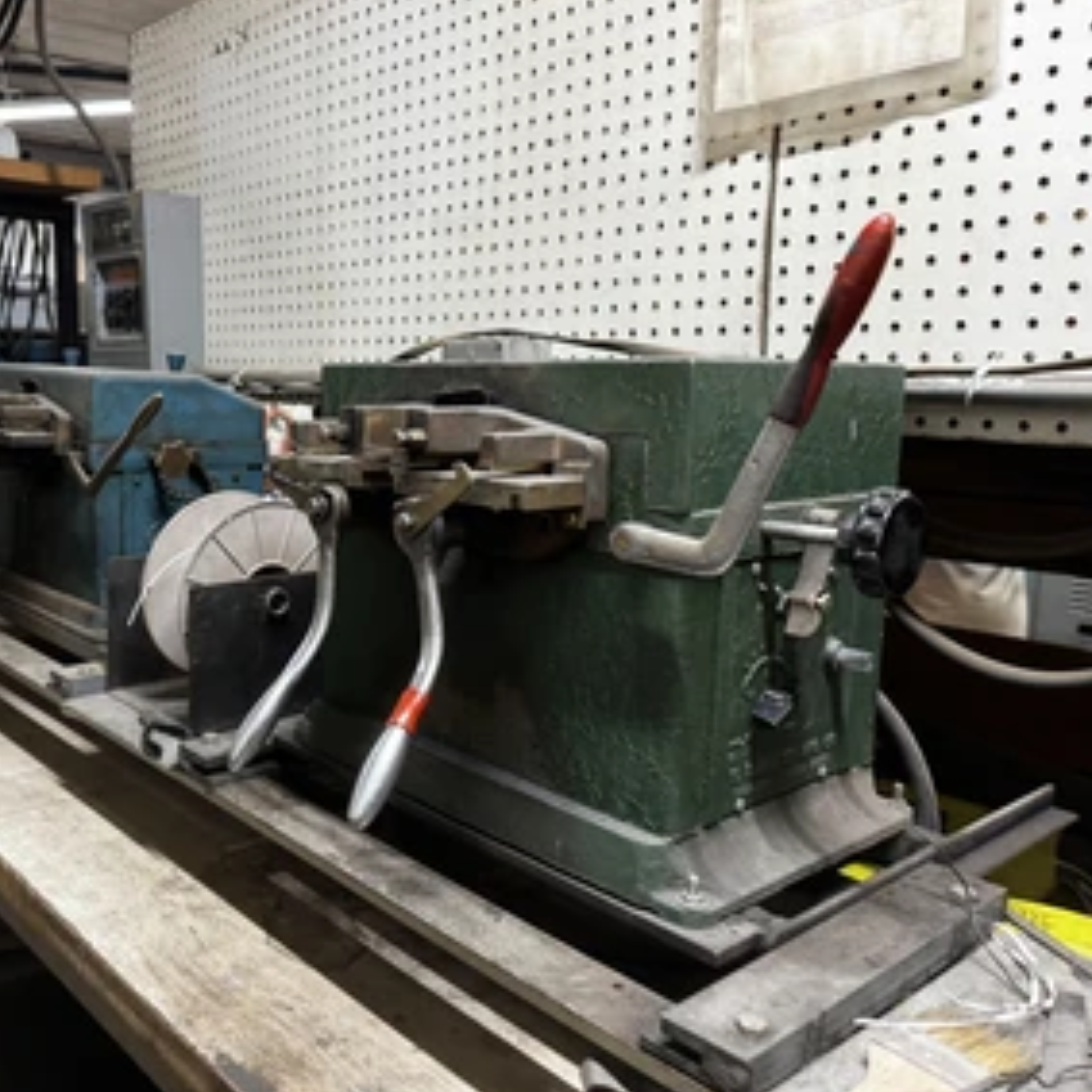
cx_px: 340
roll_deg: -2.0
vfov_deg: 54.0
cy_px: 525
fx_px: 1071
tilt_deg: -16.0
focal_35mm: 30
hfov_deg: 52.7
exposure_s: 1/60
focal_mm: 6.76
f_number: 1.78
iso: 250
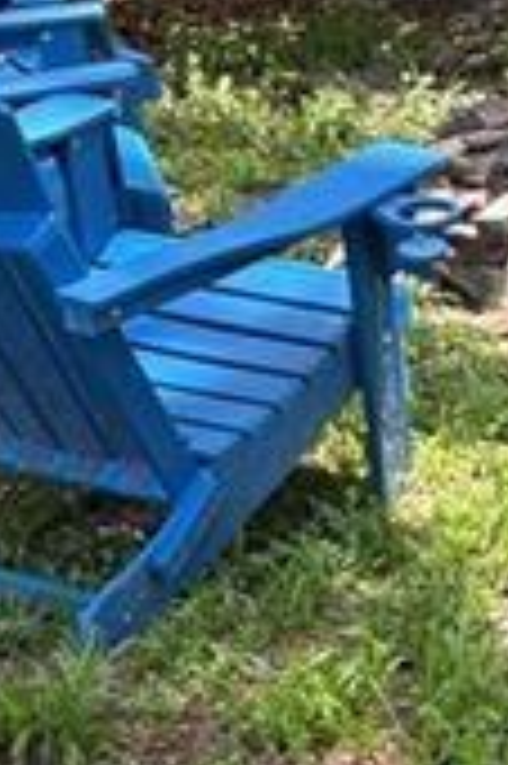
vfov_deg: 16.7
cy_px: 630
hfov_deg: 11.1
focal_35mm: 122
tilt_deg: -21.2
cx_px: 521
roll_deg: +2.3
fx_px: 2587
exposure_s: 1/286
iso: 50
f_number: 1.6
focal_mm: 5.96
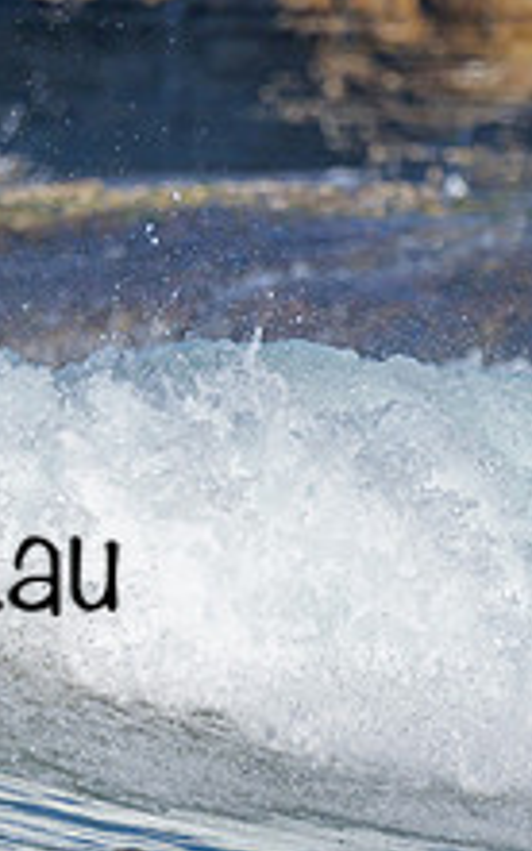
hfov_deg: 0.4
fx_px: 68246
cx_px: -59
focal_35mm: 2940
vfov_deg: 0.7
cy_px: 621
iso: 280
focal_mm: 800
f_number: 6.3
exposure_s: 1/2000
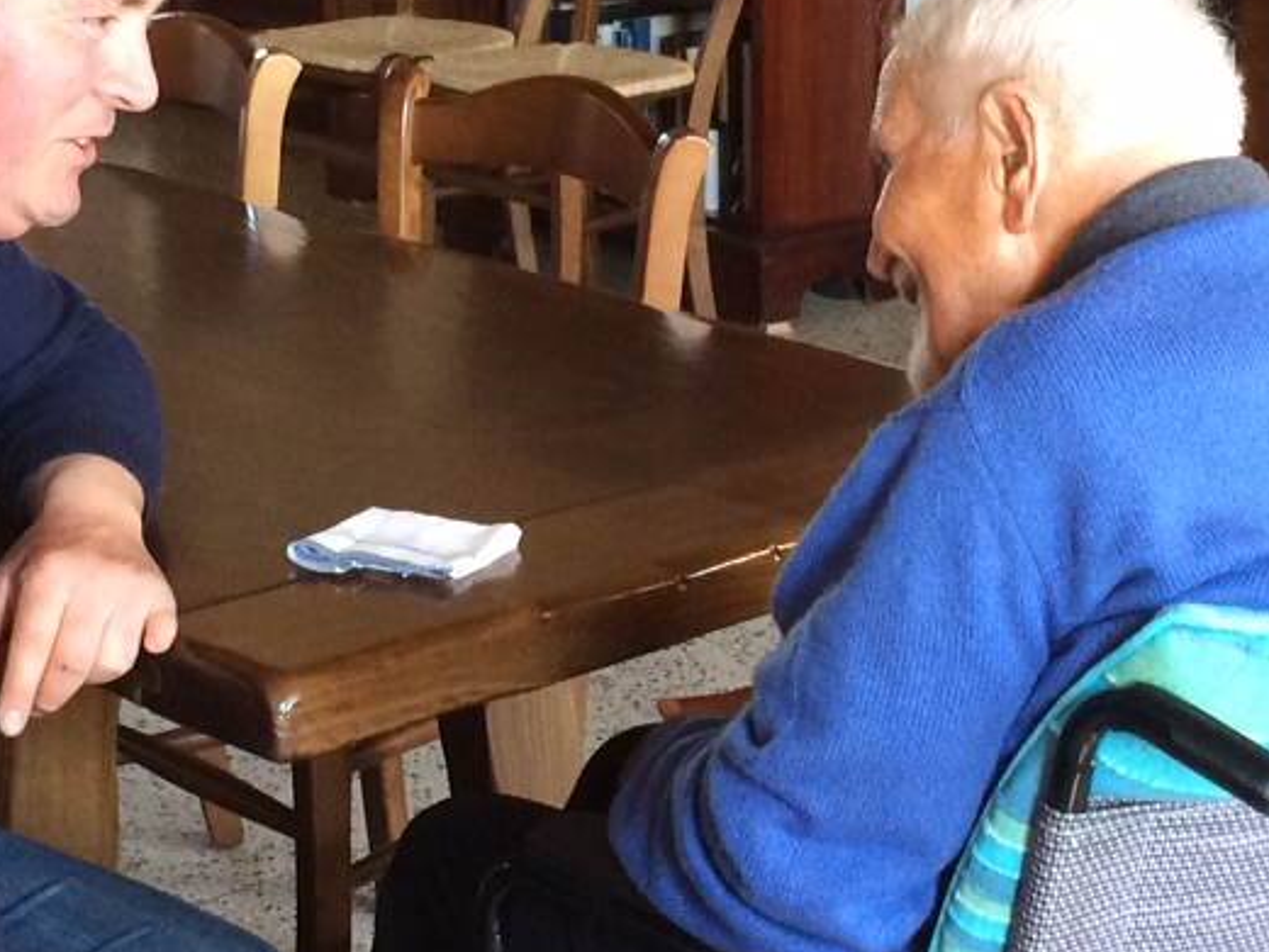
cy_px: 360
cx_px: 687
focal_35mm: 94
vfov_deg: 15.7
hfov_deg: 20.9
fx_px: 3447
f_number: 2.2
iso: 125
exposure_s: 1/30
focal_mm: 4.12
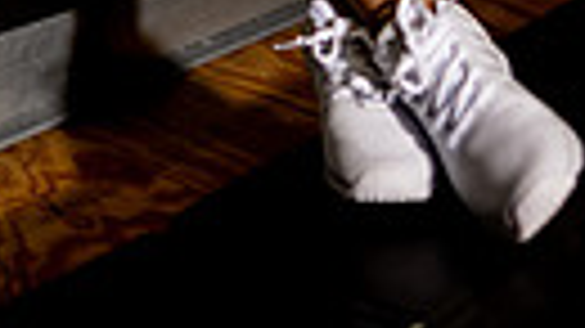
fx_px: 1349
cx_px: 106
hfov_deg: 24.0
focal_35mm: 87
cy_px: -562
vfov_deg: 10.8
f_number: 1.4
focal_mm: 24
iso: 100
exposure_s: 1/640
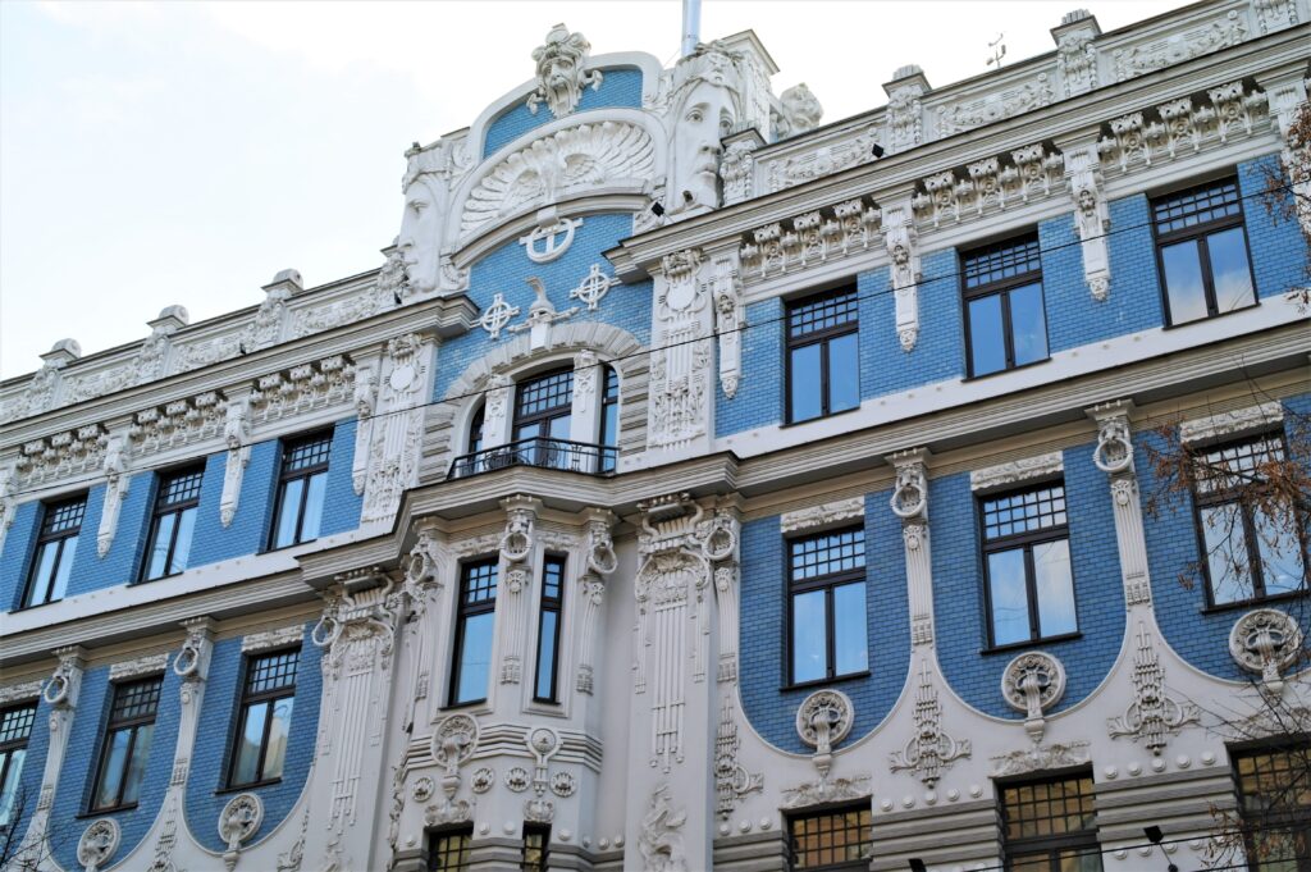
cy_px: 436
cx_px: 656
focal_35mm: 46
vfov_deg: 29.2
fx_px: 1674
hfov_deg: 42.8
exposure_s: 1/45
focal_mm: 30
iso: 100
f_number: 8
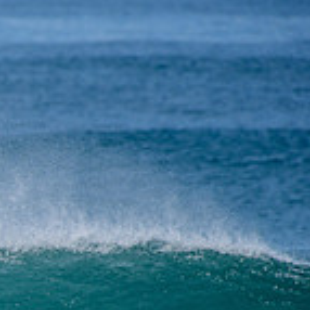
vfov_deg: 1.0
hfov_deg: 1.0
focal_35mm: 1724
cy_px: 400
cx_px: -310
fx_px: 17467
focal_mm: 500
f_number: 5.6
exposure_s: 1/2000
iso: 160
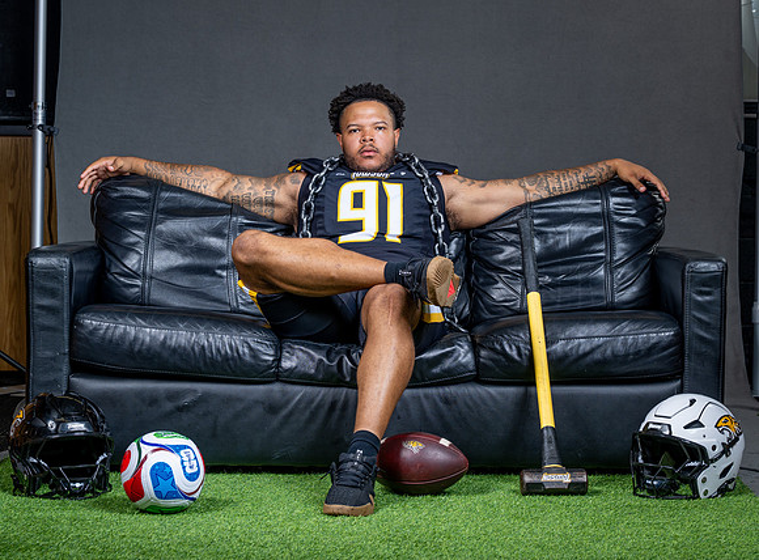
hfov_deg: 24.2
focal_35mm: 81
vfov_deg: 18.0
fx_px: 1773
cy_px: 284
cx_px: 427
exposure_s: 1/200
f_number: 6.3
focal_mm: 70
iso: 100
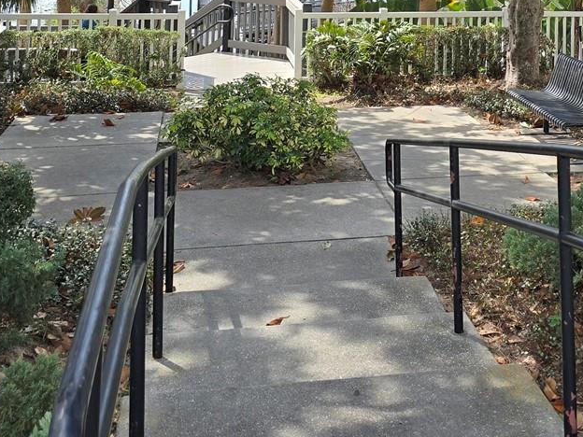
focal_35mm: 59
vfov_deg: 22.5
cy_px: -108
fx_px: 994
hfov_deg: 32.0
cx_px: 450
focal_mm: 6.3
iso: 12
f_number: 1.7
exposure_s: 1/424
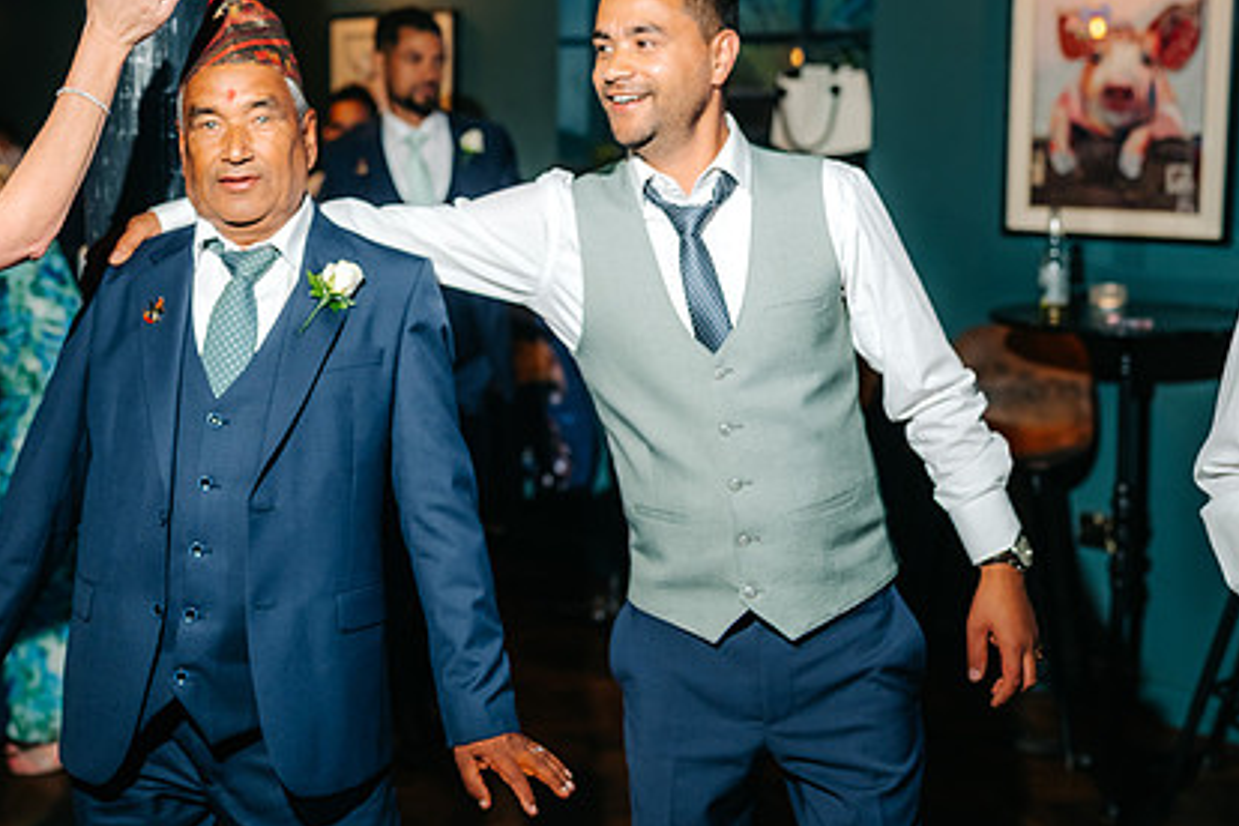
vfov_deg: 27.4
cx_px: 434
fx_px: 1686
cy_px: 289
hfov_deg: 40.0
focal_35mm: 49
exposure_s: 1/200
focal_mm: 35
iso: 400
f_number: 2
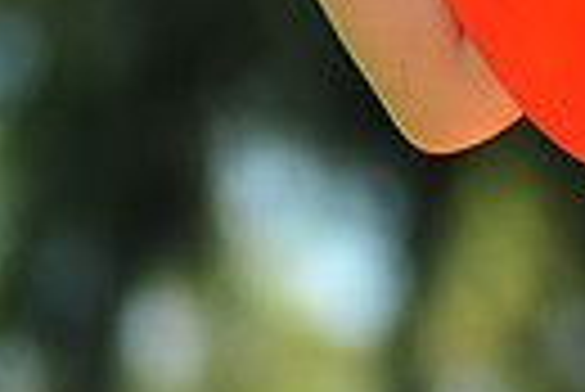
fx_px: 13031
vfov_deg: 1.7
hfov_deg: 2.6
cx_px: 1084
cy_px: -369
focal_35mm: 801
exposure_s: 1/1000
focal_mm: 180
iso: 200
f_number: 4
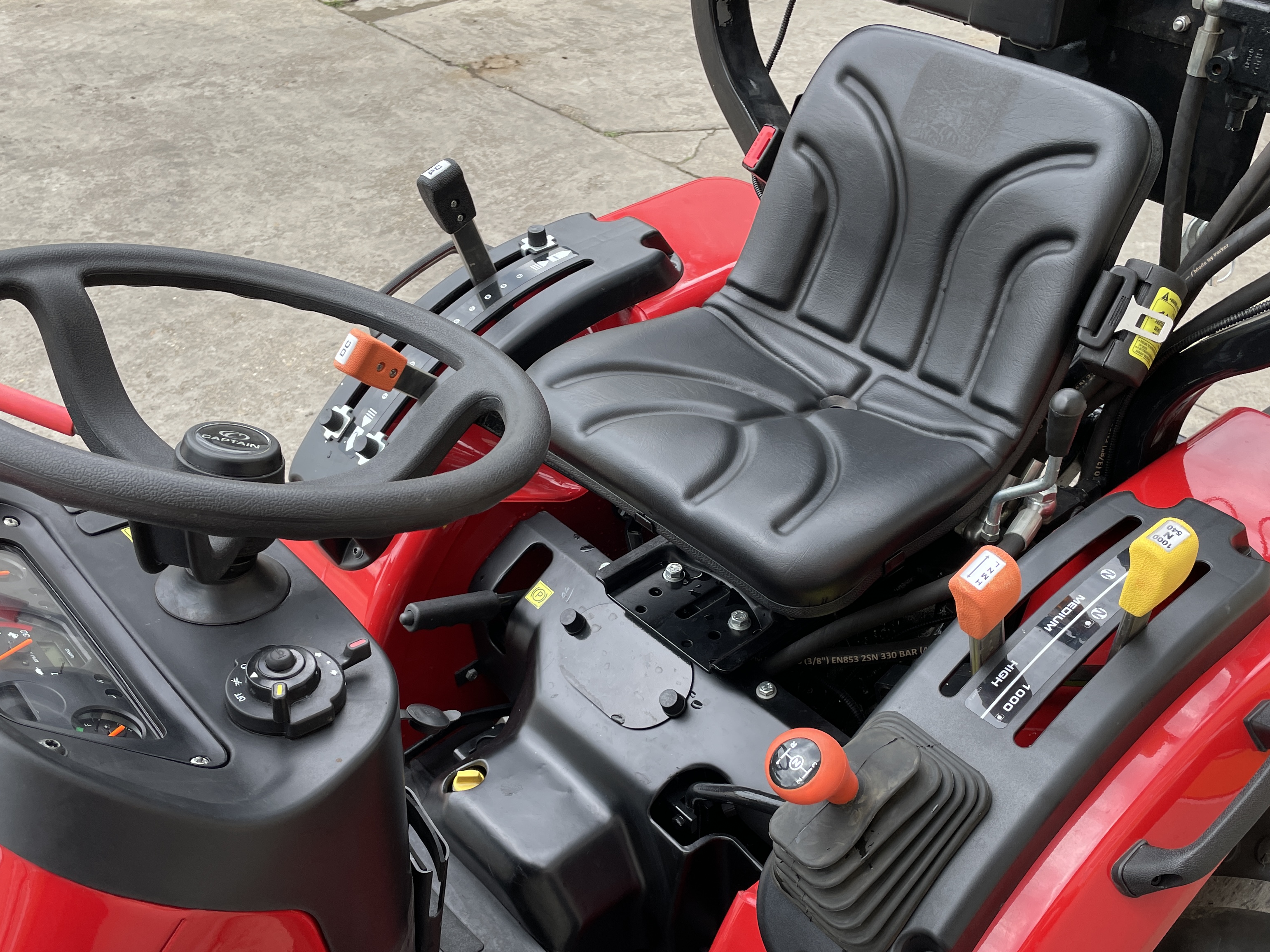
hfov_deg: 53.9
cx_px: 682
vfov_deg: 41.5
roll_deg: +0.0
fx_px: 1247
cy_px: 587
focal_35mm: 34
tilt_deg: -40.6
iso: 32
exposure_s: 1/270
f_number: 1.6
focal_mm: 4.2
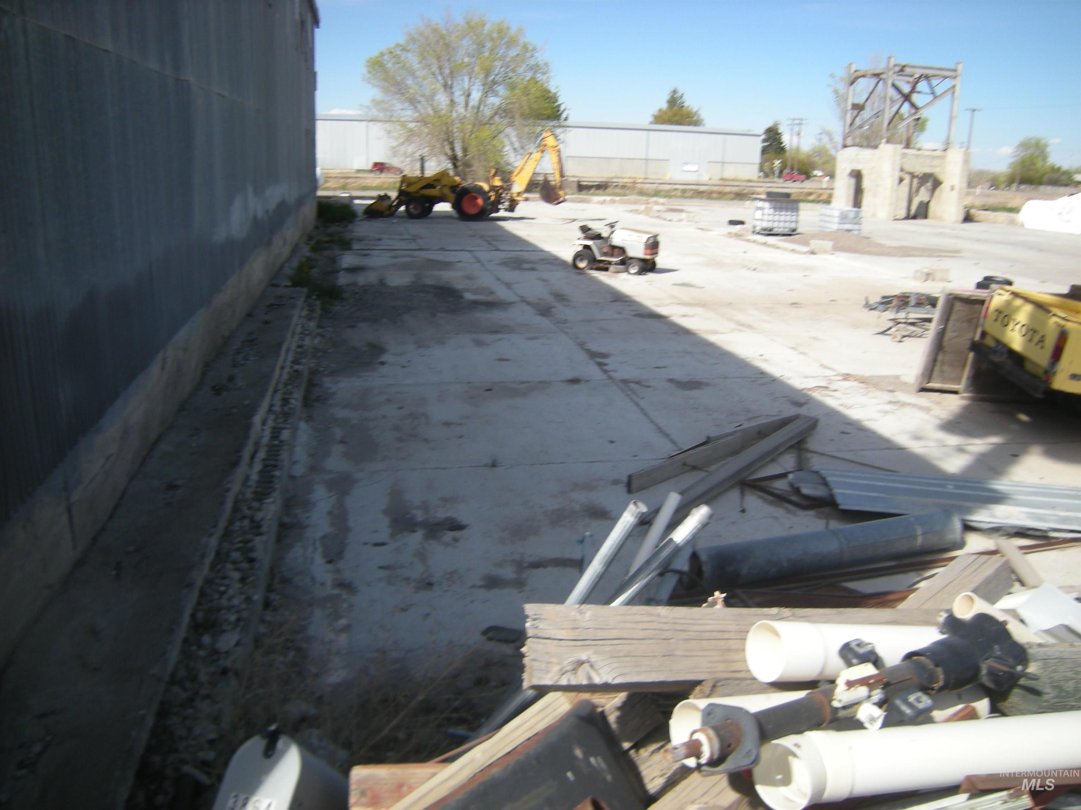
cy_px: 405
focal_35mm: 28
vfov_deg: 49.7
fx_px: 874
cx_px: 540
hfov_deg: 63.4
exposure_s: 1/218
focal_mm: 4.7
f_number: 5.6
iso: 64
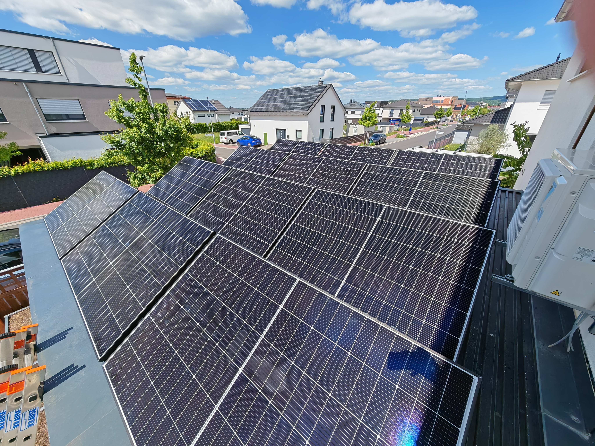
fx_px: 223
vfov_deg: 89.9
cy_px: 223
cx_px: 298
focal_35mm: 13
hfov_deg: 106.2
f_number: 2
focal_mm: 1.82
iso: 50
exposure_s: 1/800
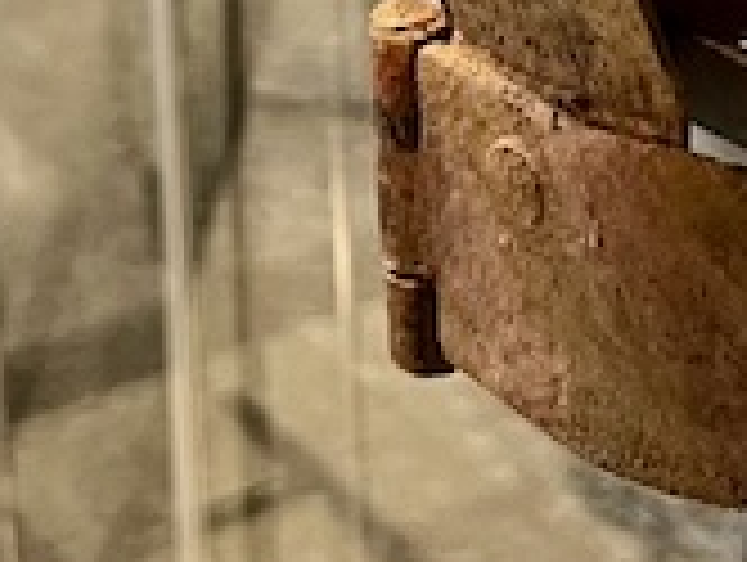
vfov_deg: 8.0
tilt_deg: -10.9
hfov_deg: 11.6
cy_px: -937
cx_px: 837
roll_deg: +0.6
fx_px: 3609
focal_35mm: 167
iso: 200
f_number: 1.5
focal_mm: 5.7
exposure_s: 1/50
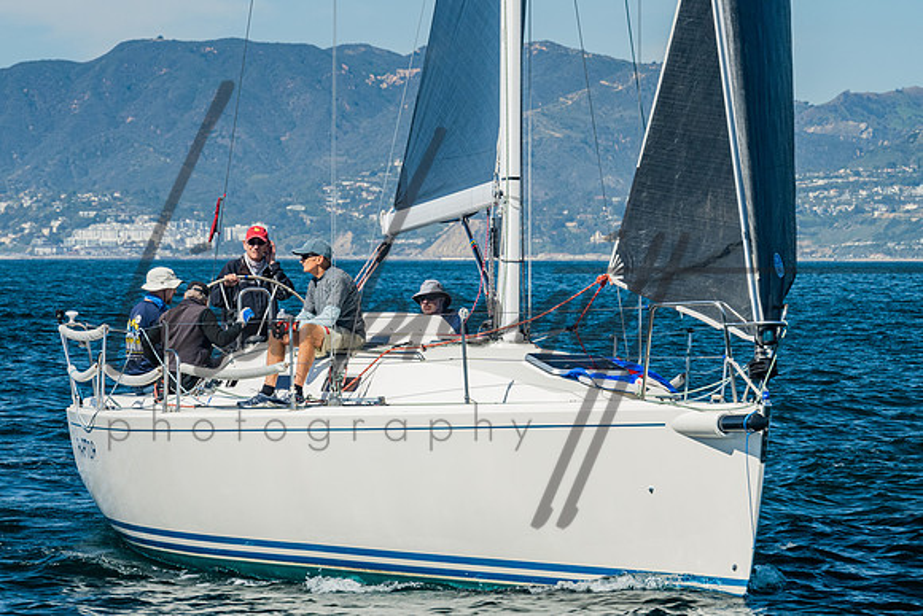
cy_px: 248
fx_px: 5597
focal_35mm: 218
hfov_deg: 9.4
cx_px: 419
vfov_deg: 6.3
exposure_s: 1/320
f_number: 10
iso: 400
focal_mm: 150
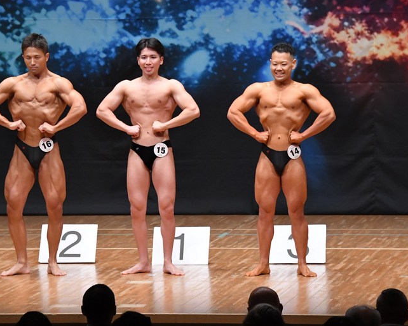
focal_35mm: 272
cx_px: 178
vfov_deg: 5.7
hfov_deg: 7.1
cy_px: 163
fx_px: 3283
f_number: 5.6
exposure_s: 1/400
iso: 6400
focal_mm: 160
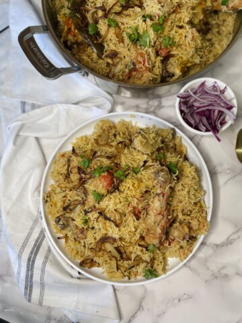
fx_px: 242
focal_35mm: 26
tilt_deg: -81.8
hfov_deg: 53.1
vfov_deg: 67.3
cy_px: 162
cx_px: 121
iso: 64
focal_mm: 4.2
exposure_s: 1/60
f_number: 1.6
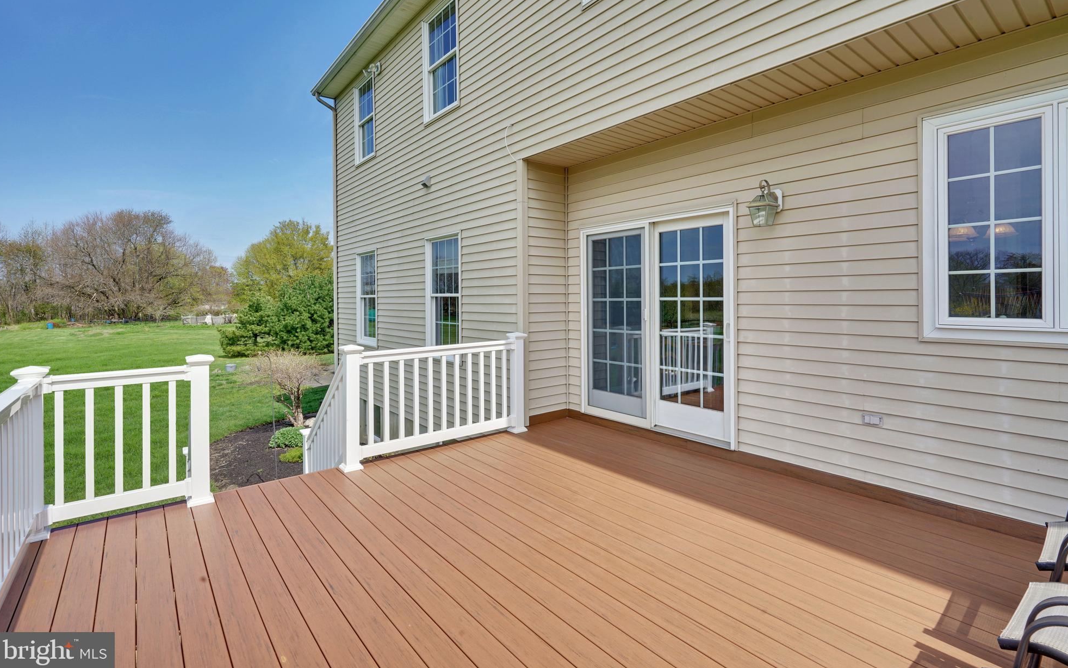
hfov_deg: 94.3
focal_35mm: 17
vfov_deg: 67.8
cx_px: 551
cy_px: 301
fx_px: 495
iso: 100
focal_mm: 16
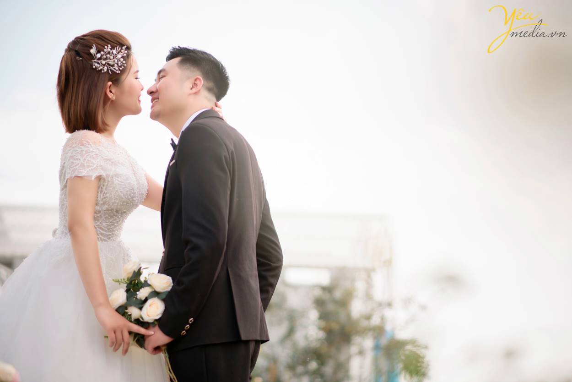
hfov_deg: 23.9
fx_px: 1351
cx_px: 286
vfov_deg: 16.1
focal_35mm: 85
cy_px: 191
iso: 100
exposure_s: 1/1250
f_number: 2.2
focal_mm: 85
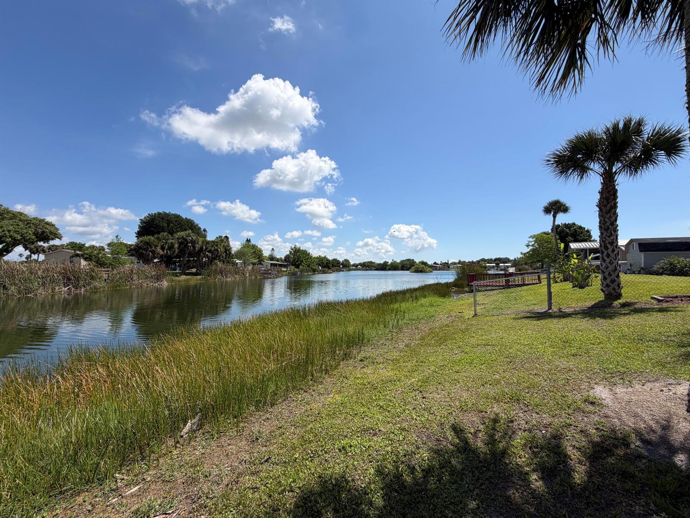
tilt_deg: +2.2
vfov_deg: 85.7
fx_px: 279
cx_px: 345
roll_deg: +0.8
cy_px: 259
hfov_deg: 102.1
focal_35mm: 14
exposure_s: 1/1087
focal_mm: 2.22
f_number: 2.2
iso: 20
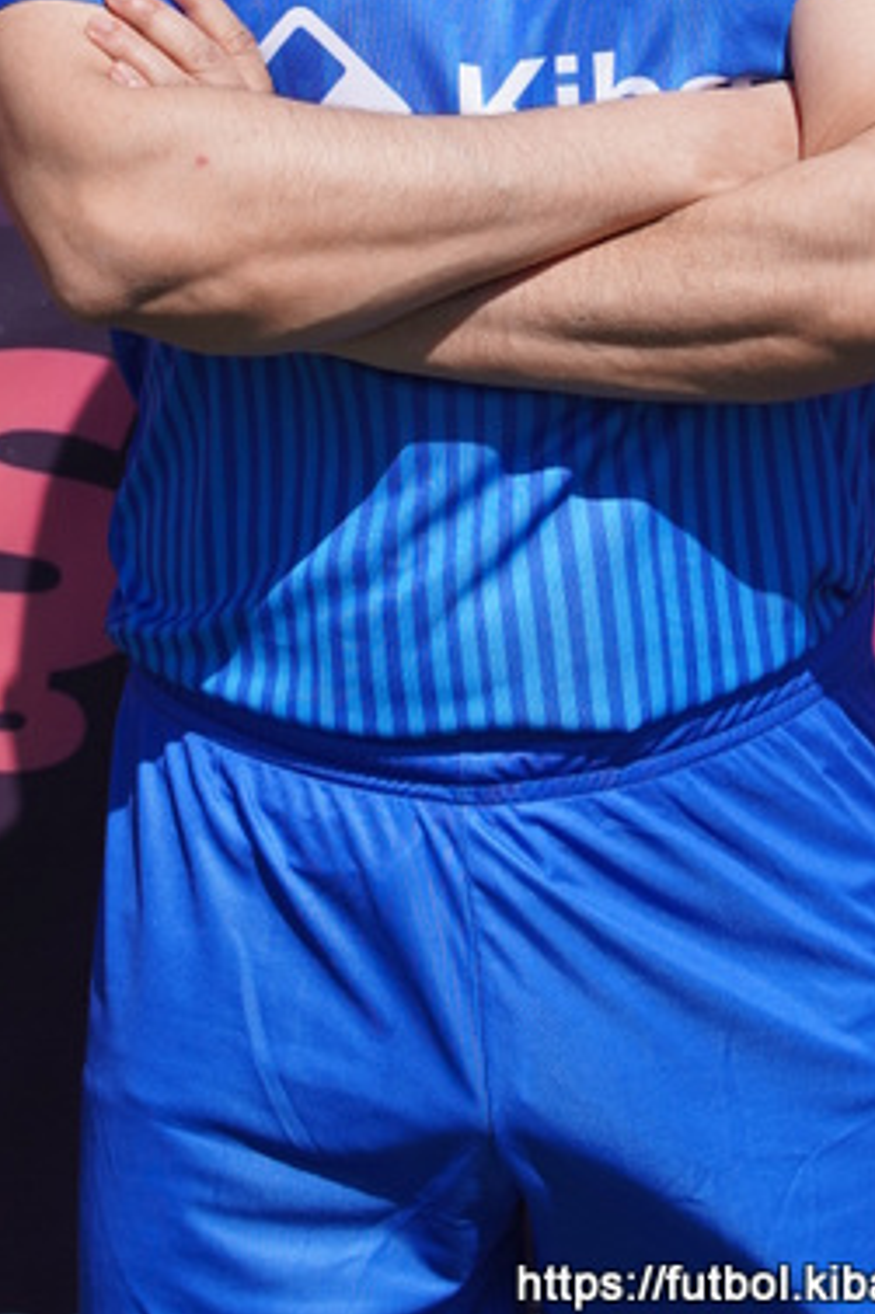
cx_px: 471
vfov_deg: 9.2
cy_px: -24
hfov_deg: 6.2
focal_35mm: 223
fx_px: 8137
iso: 100
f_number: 4.5
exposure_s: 1/800
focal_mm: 70
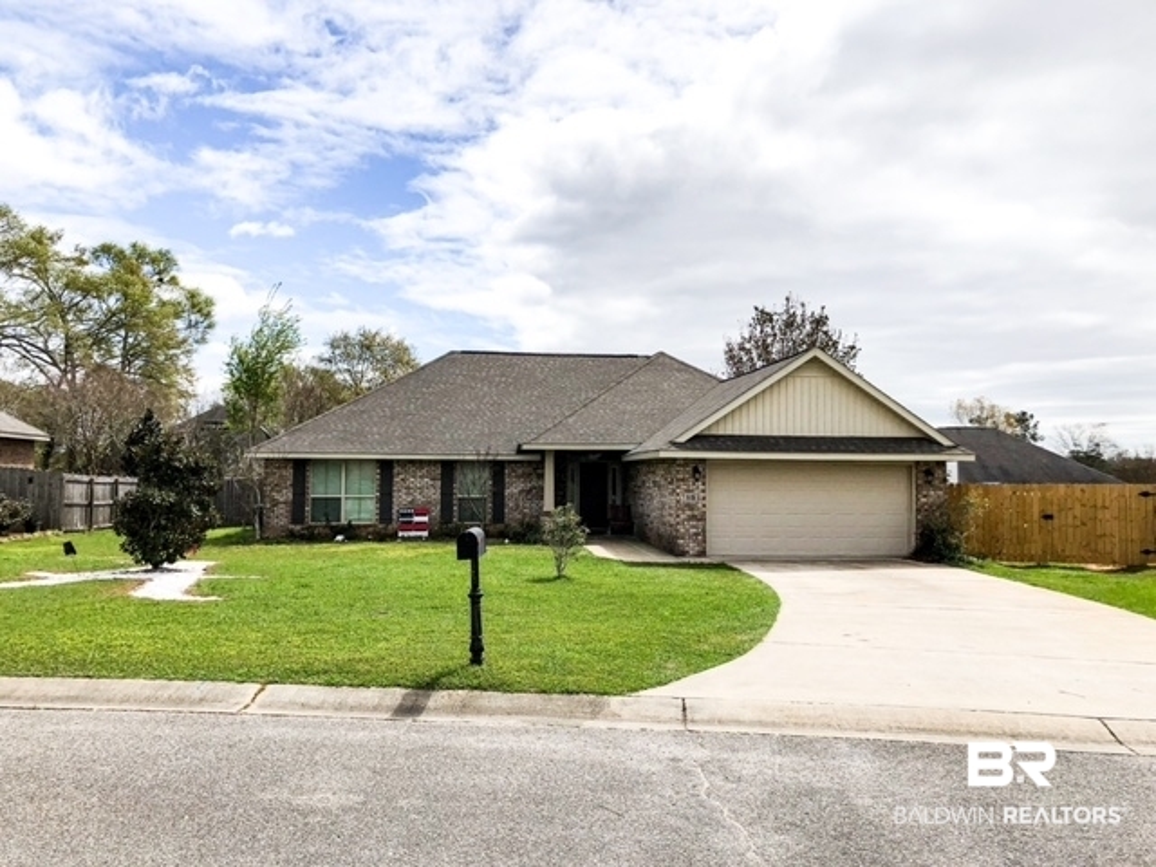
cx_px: 578
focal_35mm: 28
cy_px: 434
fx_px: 935
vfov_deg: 49.7
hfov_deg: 63.4
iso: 25
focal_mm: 3.99
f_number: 1.8
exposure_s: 1/4400
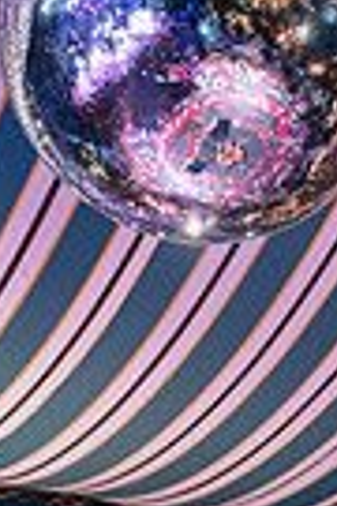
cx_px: 389
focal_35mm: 117
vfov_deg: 16.7
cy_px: 630
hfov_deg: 11.5
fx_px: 1643
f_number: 4
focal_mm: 35
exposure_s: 1/10
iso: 3200
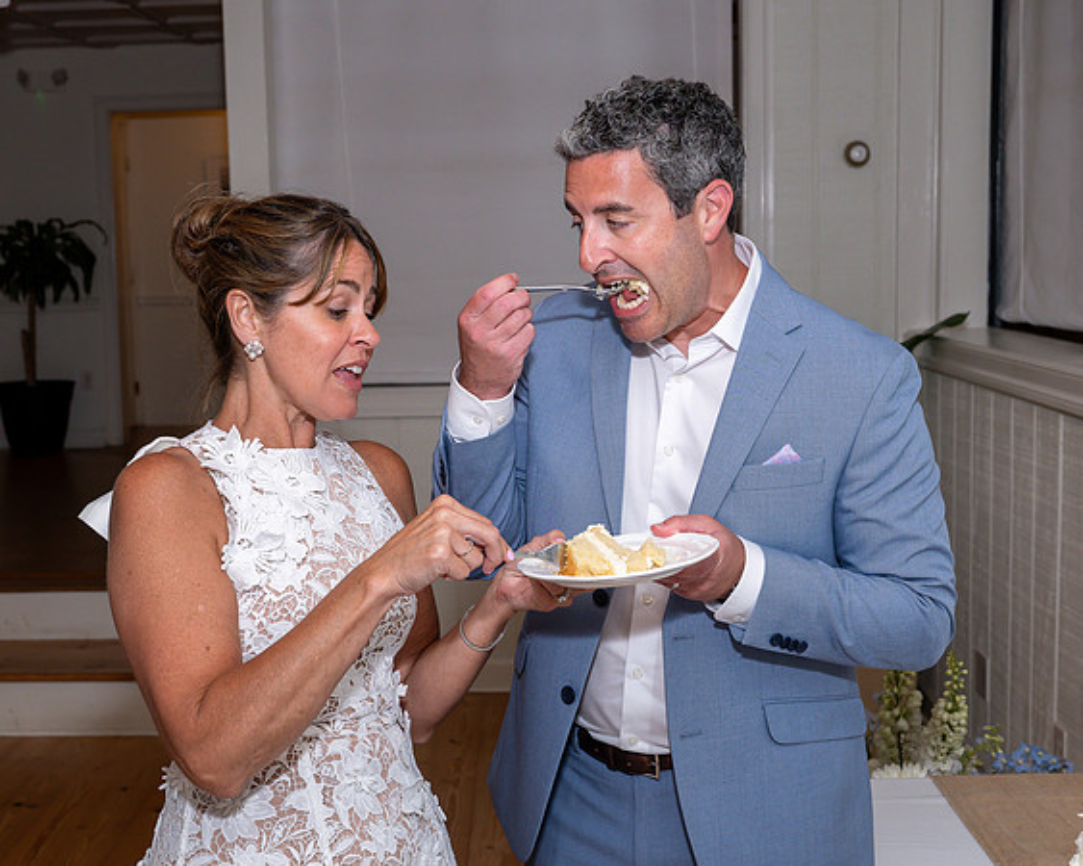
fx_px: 1559
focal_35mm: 49
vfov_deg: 31.0
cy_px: 411
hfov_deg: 38.2
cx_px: 462
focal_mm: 40
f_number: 7.1
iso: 500
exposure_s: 1/250
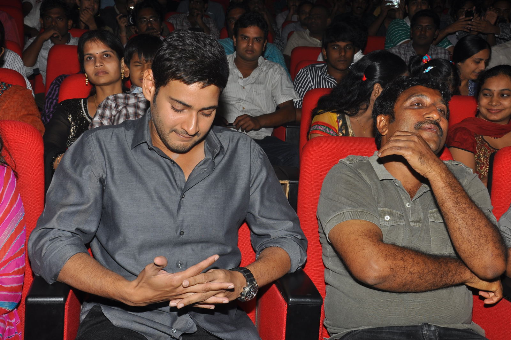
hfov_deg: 41.2
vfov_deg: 28.0
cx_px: 256
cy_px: 170
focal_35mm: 48
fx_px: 681
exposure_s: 1/200
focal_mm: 32
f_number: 11
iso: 200
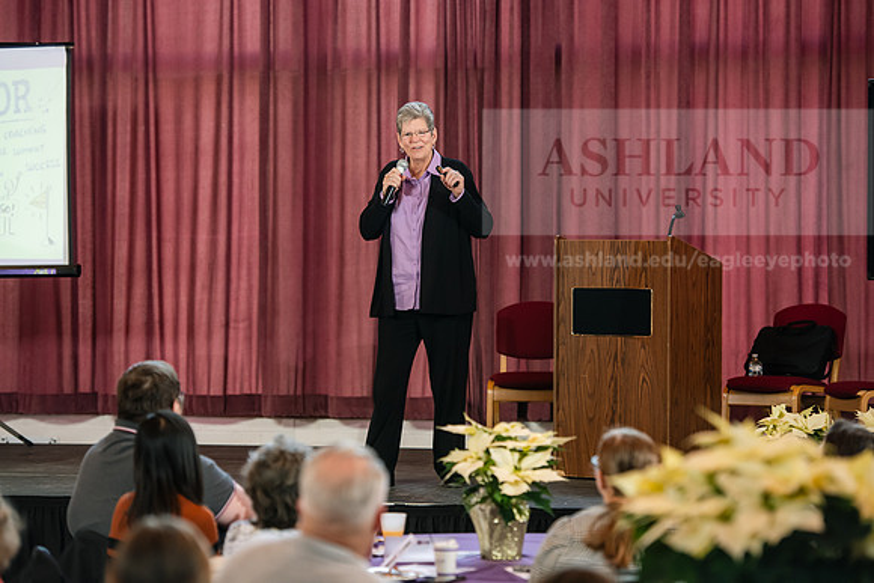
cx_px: 437
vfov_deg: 10.2
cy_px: 292
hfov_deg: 15.2
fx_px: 3278
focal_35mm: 135
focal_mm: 135
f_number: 3.5
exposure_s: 1/200
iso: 1250
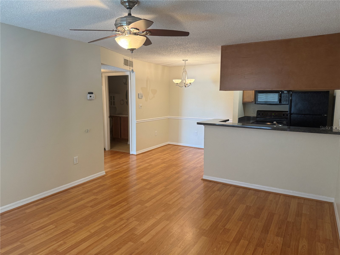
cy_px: 128
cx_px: 170
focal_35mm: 24
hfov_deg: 71.6
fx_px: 236
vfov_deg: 56.8
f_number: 1.78
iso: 200
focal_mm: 6.76
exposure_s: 1/60
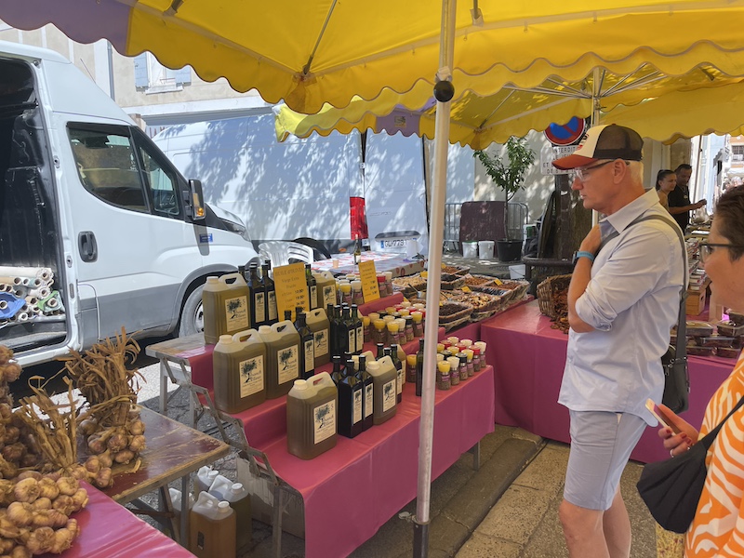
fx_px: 559
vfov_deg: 53.1
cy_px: 279
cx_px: 372
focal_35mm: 26
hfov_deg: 67.3
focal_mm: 4.2
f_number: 1.6
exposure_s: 1/1490
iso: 32
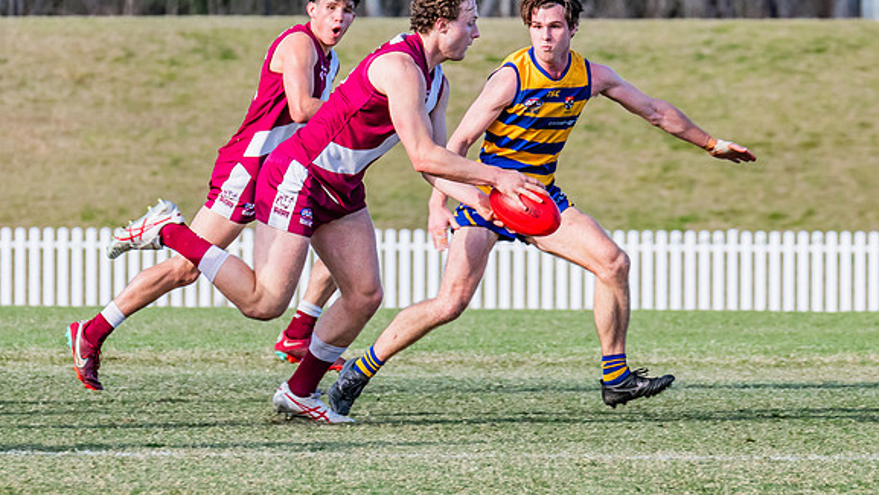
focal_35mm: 662
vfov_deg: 1.8
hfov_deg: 3.3
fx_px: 15435
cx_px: 390
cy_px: 200
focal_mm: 310
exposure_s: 1/640
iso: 800
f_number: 10
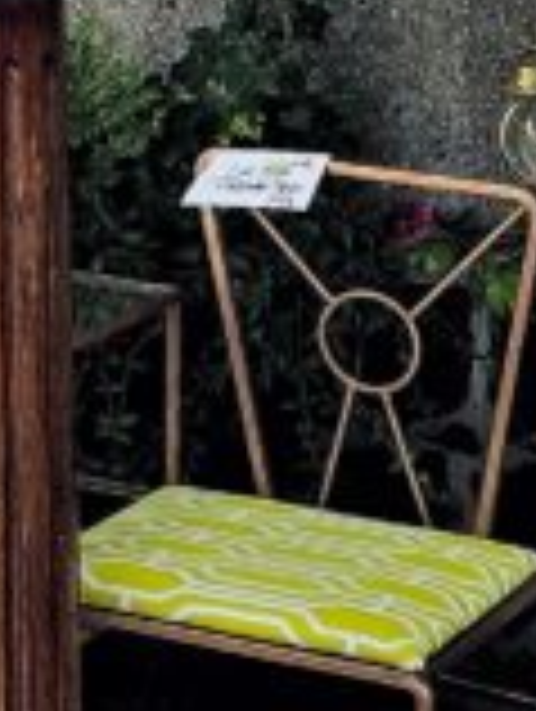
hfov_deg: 9.8
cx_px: -162
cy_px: -562
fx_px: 3068
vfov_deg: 12.2
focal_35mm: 149
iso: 32
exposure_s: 1/180
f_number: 1.7
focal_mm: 6.3
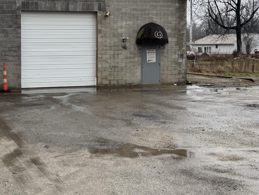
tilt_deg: -1.0
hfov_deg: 34.8
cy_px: 57
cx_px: 44
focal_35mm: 53
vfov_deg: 27.3
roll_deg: +0.9
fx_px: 397
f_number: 1.78
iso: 64
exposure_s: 1/172
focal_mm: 6.76
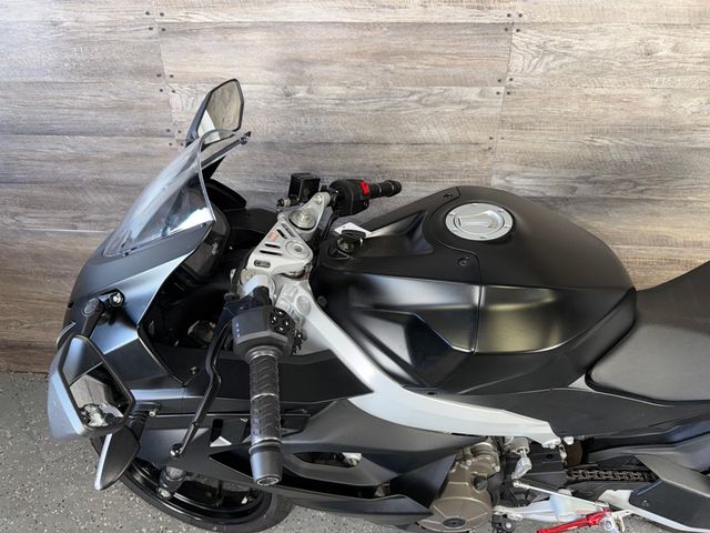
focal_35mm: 24
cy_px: 266
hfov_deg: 71.6
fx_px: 492
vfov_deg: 56.8
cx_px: 355
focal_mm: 6.76
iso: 80
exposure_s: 1/37
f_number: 1.78
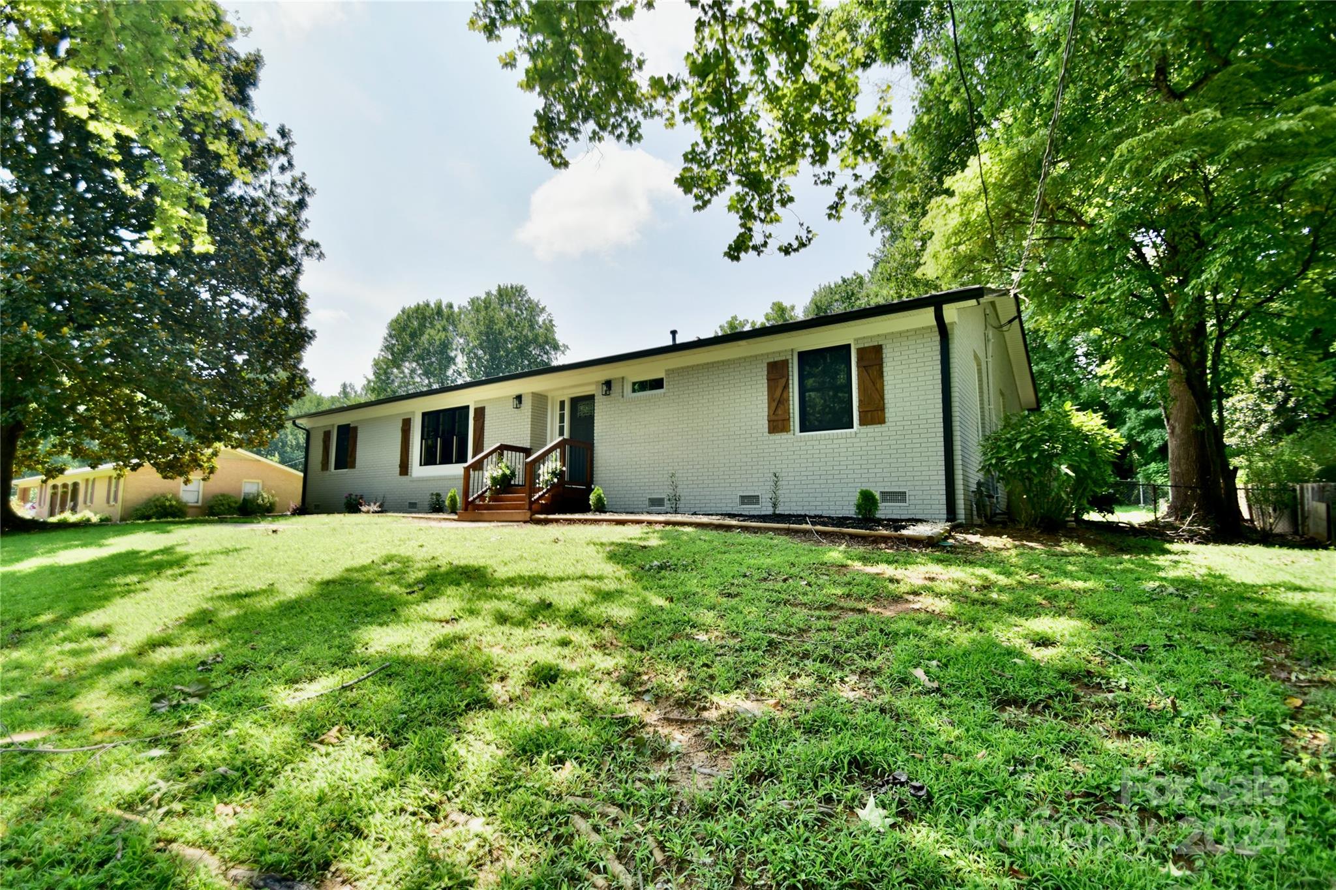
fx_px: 612
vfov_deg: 72.0
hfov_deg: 95.0
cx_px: 668
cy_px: 445
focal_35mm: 16
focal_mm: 11
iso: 125
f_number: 5.6
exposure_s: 1/400
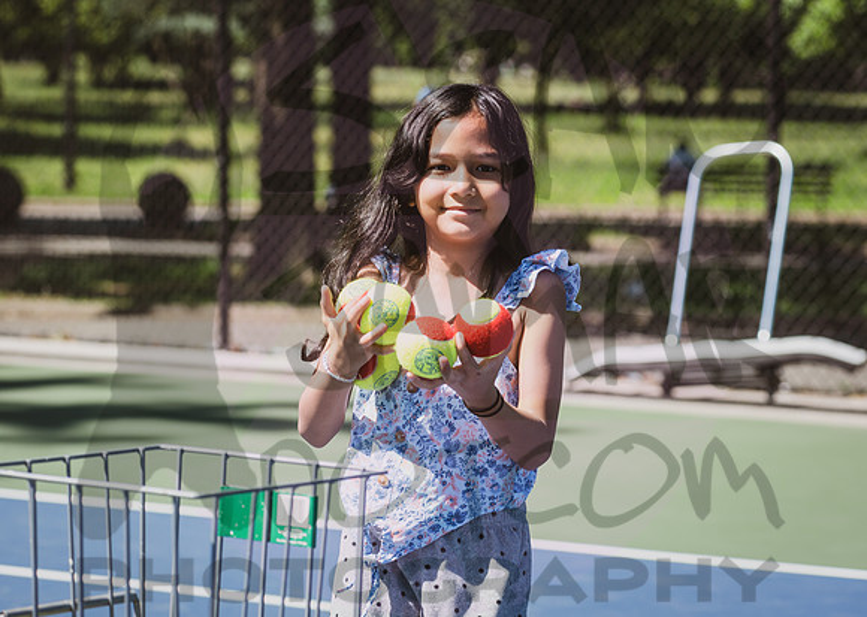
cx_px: 365
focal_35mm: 127
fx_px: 3134
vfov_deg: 11.2
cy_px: 334
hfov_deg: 15.7
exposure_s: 1/1000
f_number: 5
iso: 200
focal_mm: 112
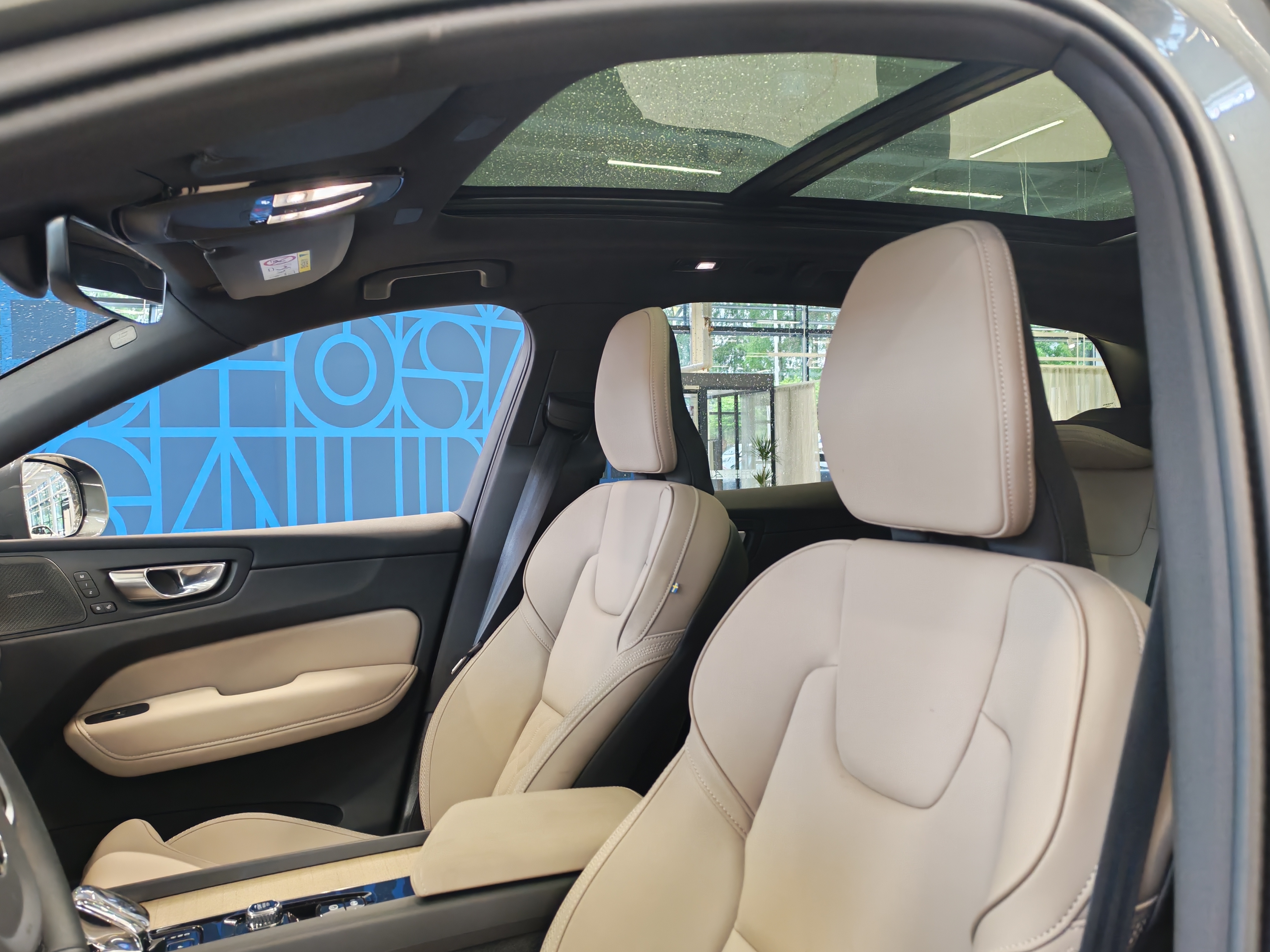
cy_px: 476
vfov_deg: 45.4
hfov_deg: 58.4
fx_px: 1137
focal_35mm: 31
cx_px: 635
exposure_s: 1/50
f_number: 1.9
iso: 1622
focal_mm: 6.12
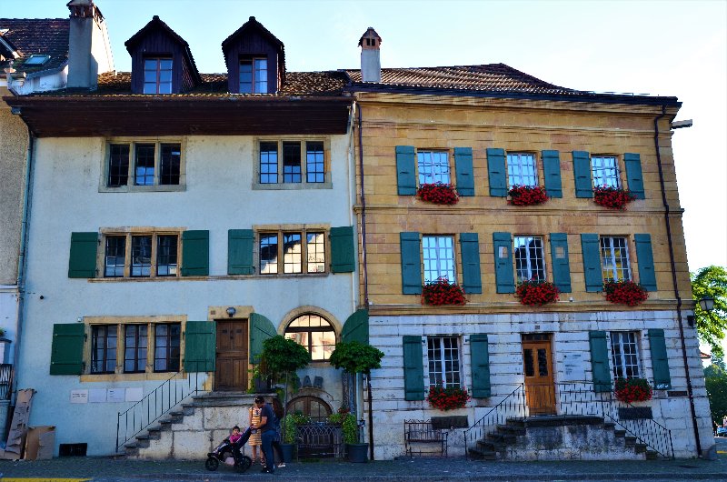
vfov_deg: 39.8
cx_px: 364
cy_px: 241
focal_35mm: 33
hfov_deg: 57.3
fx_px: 665
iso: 320
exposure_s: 1/60
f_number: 8
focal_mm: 22
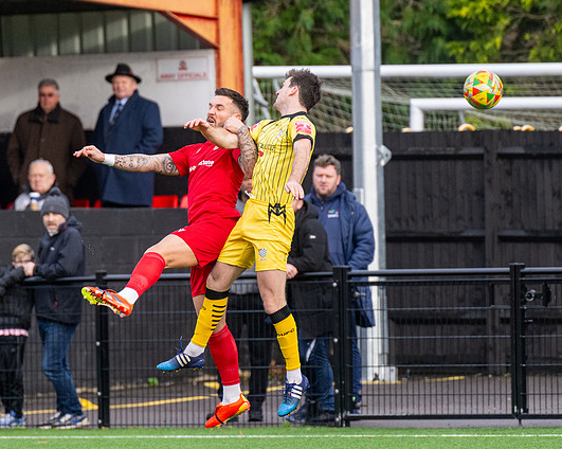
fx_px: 9889
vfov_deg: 2.6
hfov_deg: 3.3
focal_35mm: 595
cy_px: 186
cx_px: 244
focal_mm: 280
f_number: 4
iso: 800
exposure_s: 1/1600
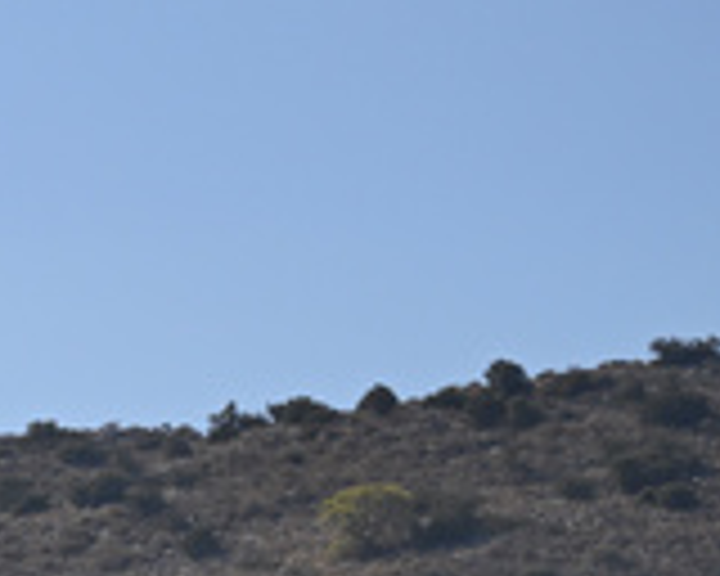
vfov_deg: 4.4
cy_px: 824
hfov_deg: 5.4
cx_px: -1058
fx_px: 7416
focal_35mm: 348
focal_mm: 58
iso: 100
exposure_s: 1/2000
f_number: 4
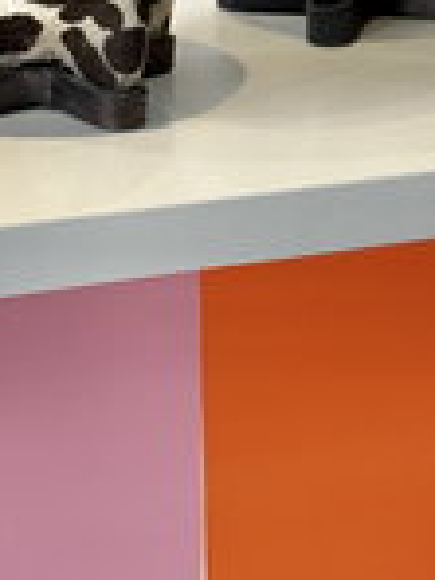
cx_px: 490
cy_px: -382
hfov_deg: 8.5
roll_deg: +0.3
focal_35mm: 173
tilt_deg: -5.2
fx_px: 2899
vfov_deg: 10.9
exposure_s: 1/88
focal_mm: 6.76
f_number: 1.78
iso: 100
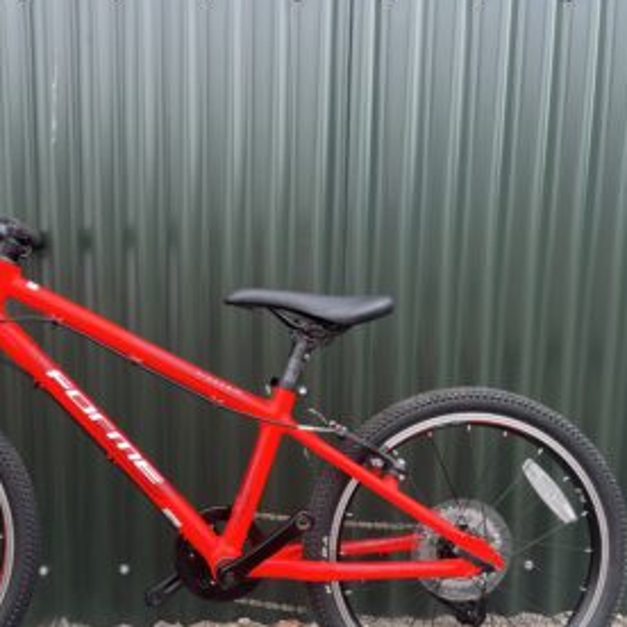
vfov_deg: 41.6
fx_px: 820
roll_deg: +0.5
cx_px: 179
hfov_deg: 41.0
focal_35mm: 40
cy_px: 384
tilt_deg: -8.9
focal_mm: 5.1
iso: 50
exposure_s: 1/399
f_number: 1.6
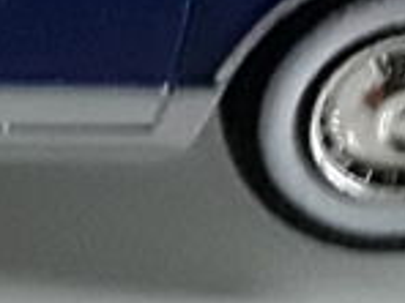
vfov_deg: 8.1
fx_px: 2141
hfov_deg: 10.3
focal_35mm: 183
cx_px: -263
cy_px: 180
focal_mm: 2.91
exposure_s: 1/17
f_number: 1.9
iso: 500
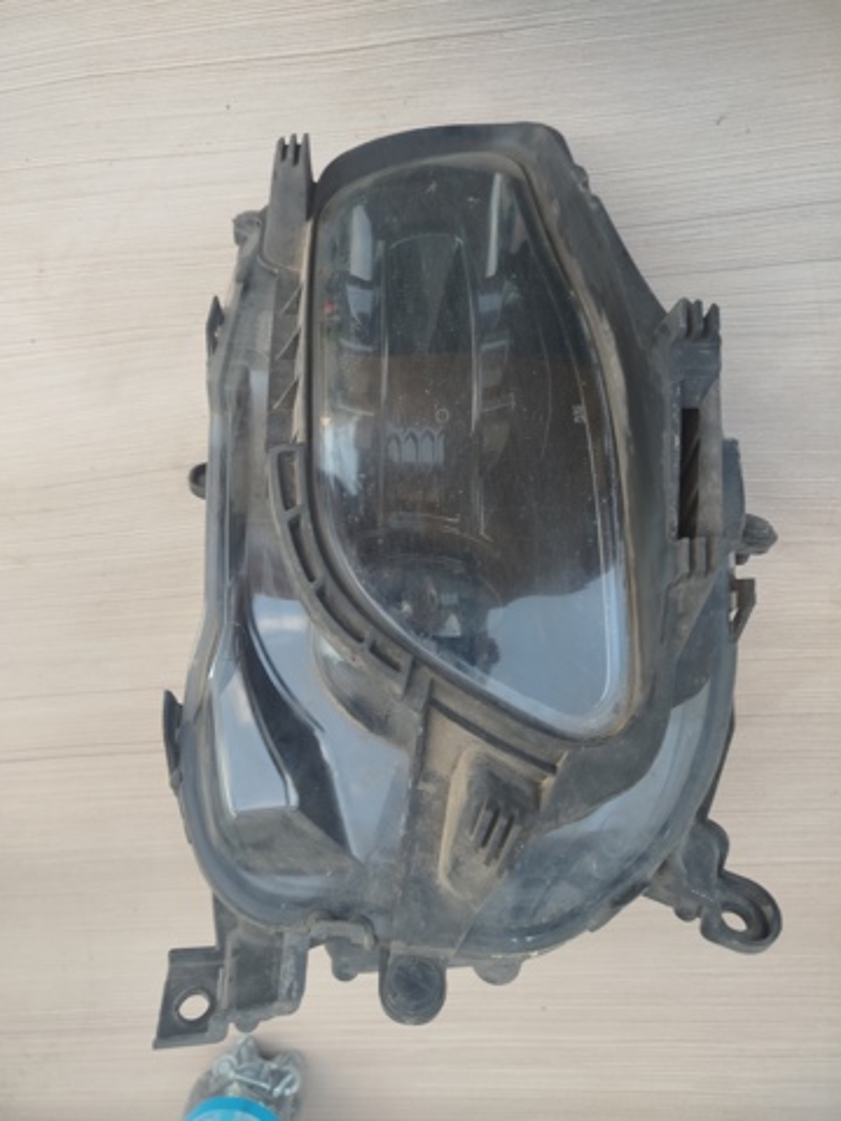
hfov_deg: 56.8
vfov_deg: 71.6
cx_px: 420
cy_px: 560
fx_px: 777
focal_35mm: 24
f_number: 1.7
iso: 50
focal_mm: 5.31
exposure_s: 1/50
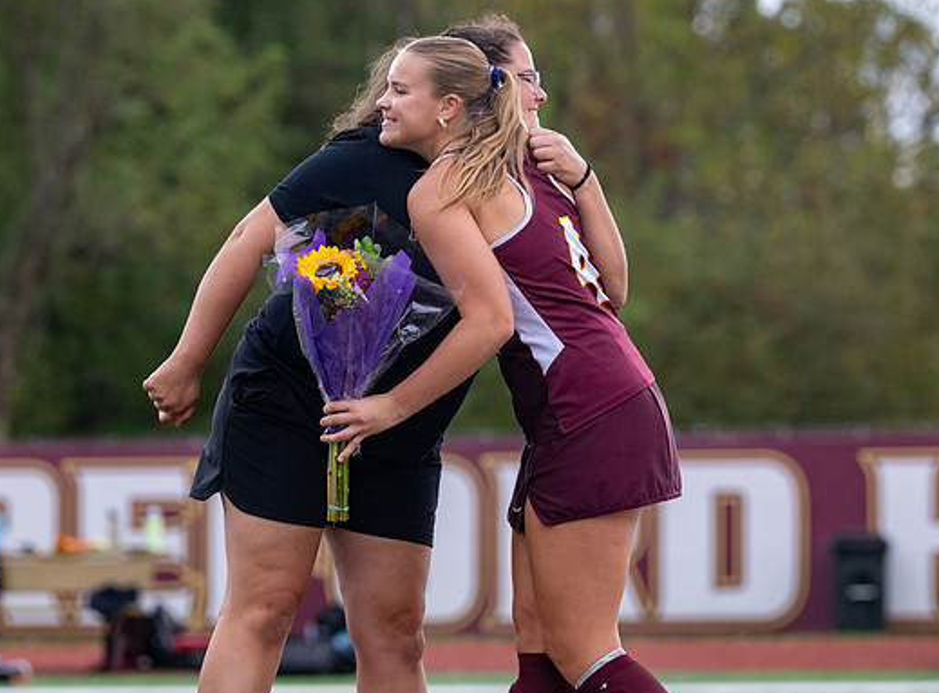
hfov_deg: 7.8
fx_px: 6931
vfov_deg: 5.7
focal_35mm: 257
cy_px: 434
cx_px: 465
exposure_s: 1/640
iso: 1600
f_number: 4.5
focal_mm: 180
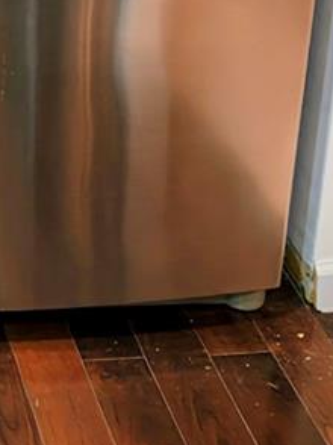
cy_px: -286
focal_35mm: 98
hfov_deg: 14.0
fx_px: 1259
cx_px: -195
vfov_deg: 17.3
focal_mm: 5.41
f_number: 1.8
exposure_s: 1/30
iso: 3172
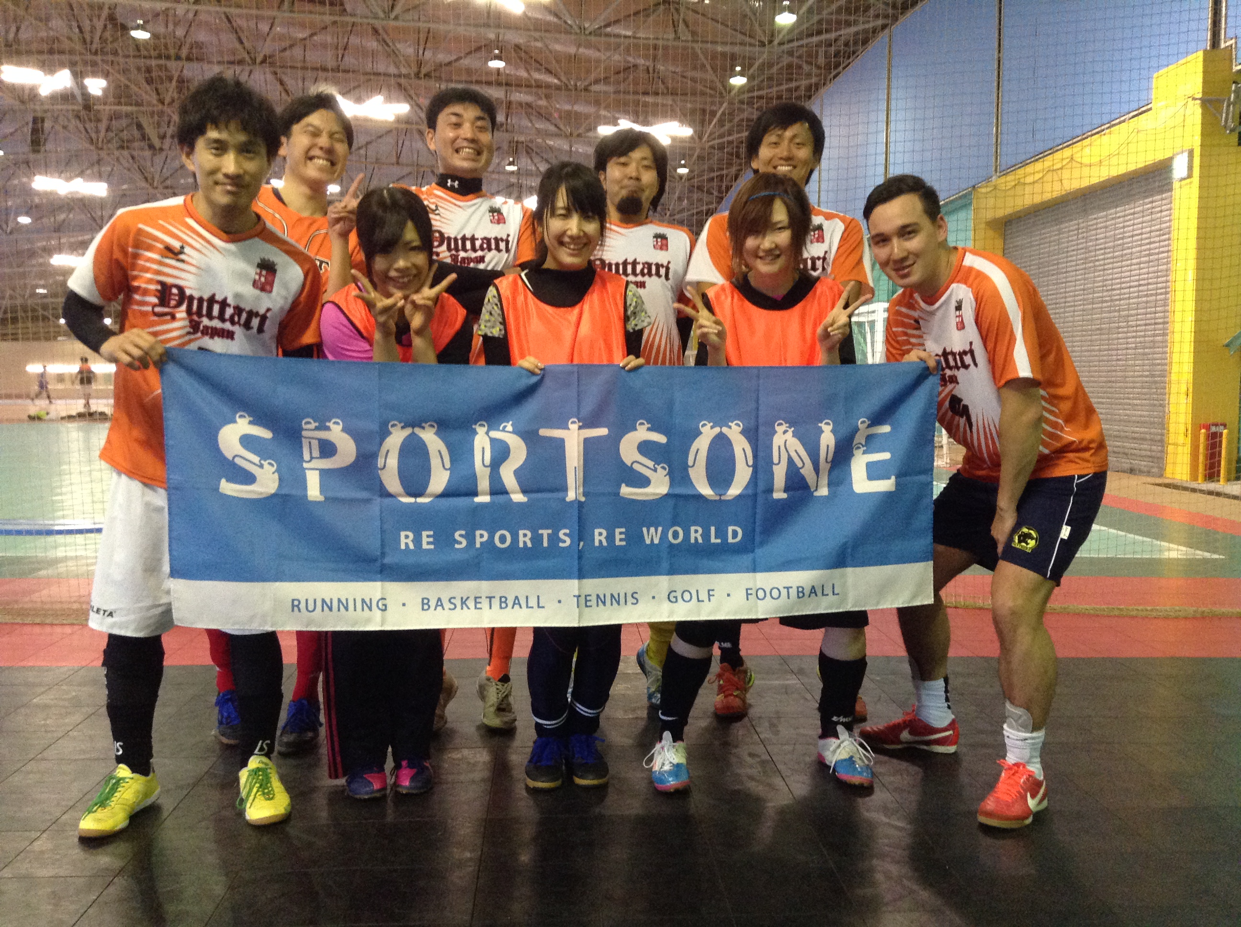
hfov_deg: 55.4
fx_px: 1181
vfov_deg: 42.8
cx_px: 620
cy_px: 464
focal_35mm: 33
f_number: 2.4
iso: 200
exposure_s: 1/24
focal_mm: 3.3
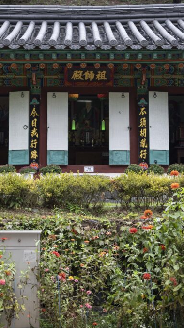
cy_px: 163
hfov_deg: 16.5
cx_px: 77
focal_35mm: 73
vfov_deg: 29.0
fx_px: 633
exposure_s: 1/60
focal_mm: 46
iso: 160
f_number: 5.6
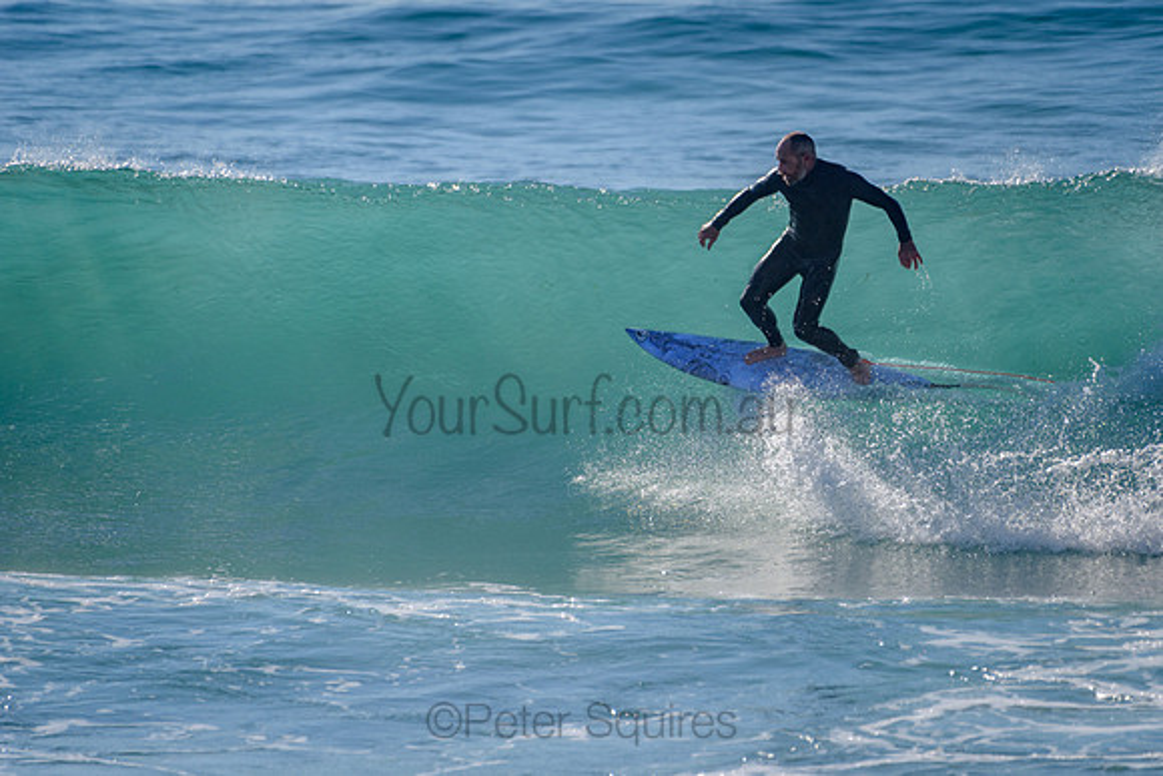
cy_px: 300
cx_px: 713
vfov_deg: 2.2
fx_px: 19801
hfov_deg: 3.4
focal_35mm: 613
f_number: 5.6
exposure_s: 1/2000
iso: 125
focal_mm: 500
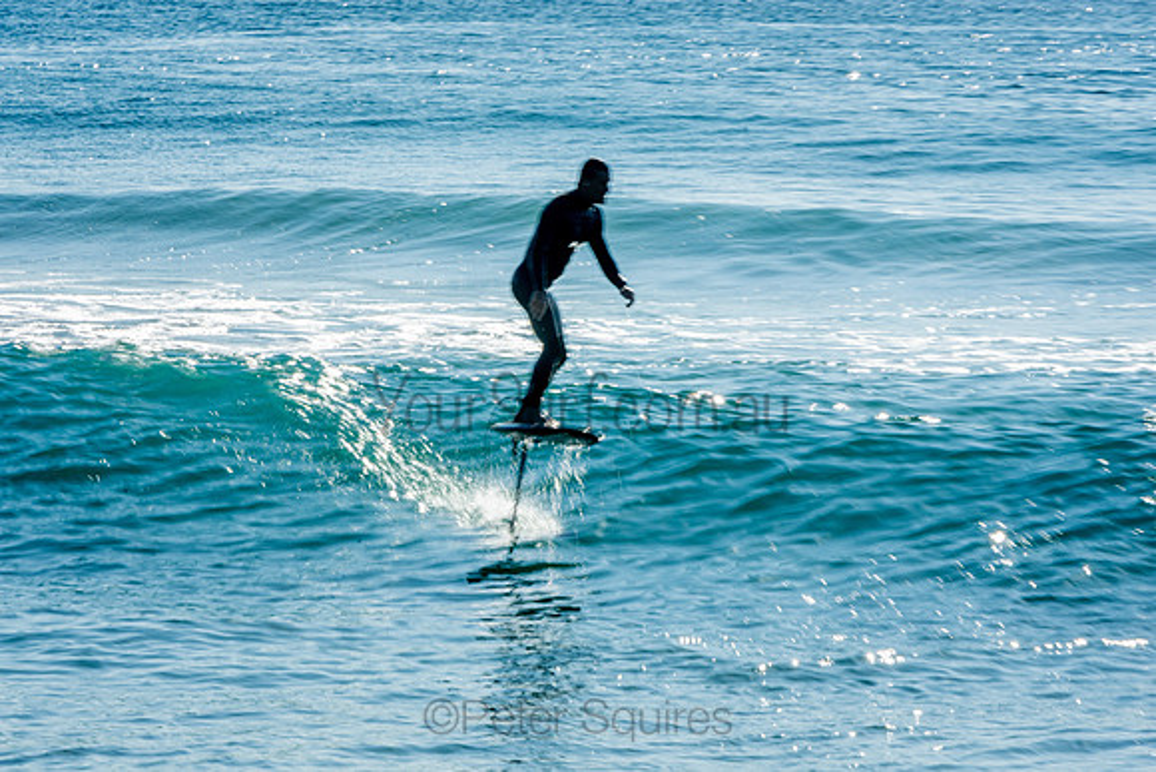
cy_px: 386
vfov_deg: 3.3
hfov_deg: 4.9
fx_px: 13489
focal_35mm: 420
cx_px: 578
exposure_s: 1/30
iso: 100
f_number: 29
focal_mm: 280
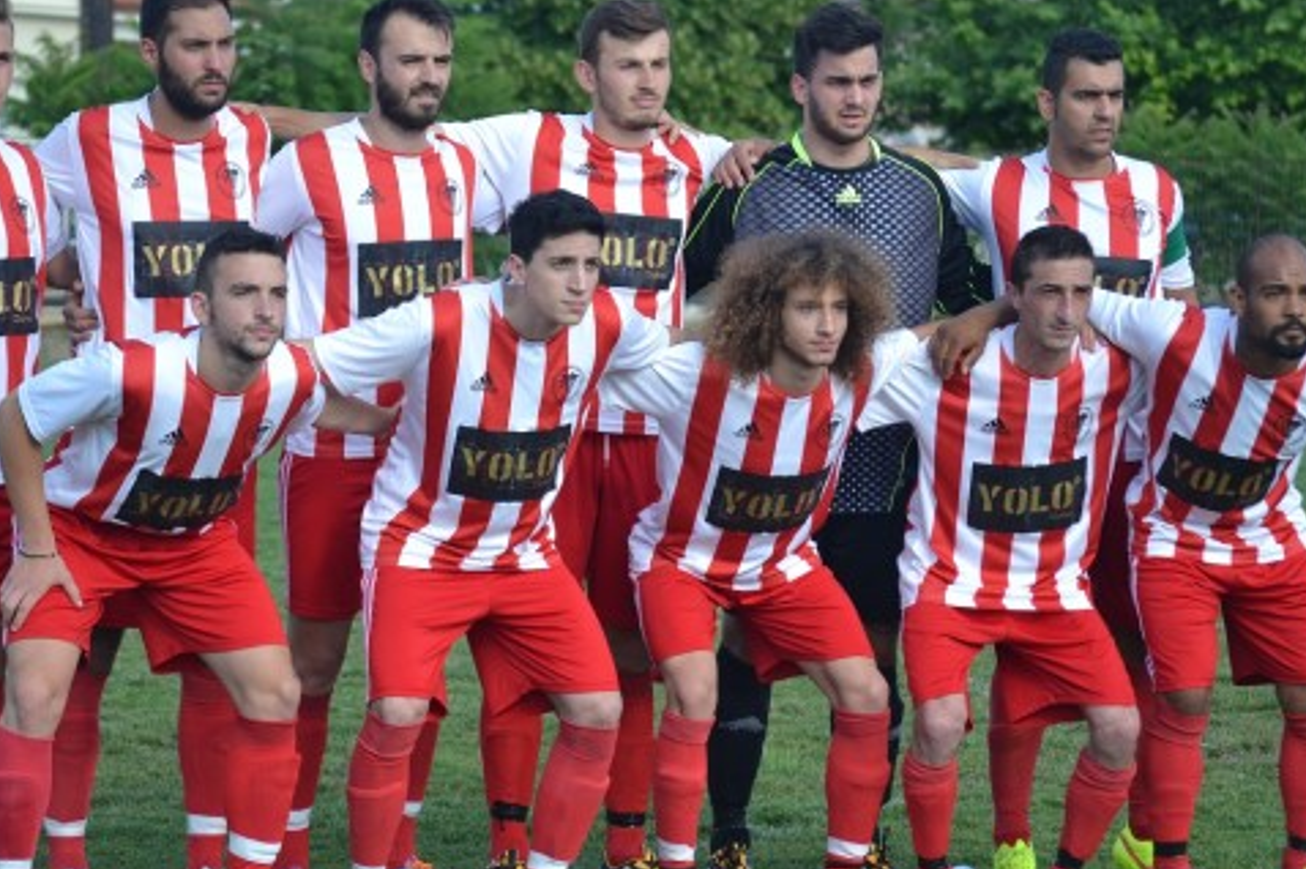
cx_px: 582
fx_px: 6163
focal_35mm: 170
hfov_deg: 12.1
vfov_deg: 8.1
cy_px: 402
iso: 400
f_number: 4.5
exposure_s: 1/1000
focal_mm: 82
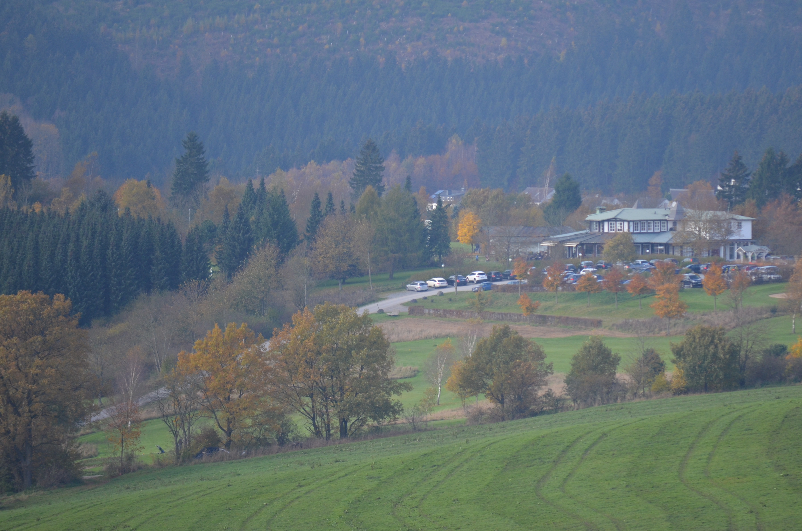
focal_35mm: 360
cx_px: 471
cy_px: 257
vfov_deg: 3.8
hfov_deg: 5.7
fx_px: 8003
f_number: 5.6
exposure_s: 1/500
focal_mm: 200
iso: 320
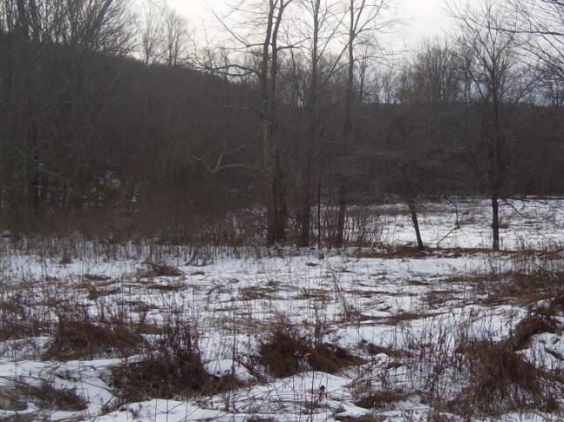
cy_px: 265
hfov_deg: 33.2
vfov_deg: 25.6
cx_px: 418
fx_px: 929
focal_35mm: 57
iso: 100
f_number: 4.7
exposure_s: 1/587
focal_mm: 6
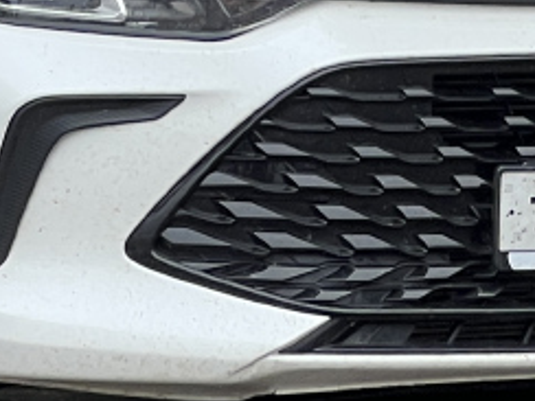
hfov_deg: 4.8
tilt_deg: +1.9
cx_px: 392
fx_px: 6337
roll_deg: +1.1
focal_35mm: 410
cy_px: -323
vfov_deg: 3.6
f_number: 2.8
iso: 32
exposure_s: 1/207
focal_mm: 9
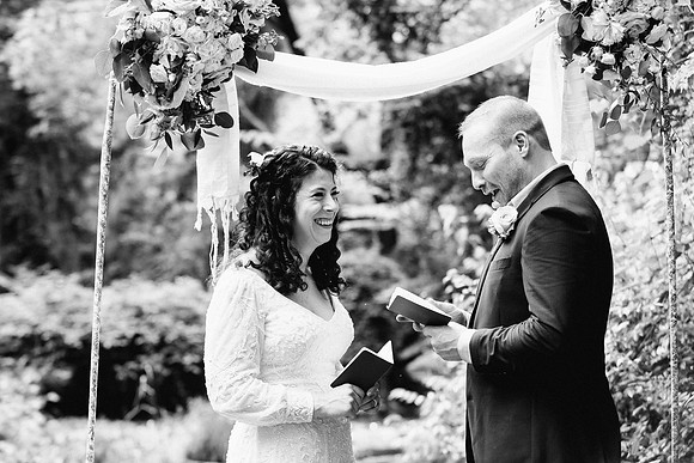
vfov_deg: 16.6
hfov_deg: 24.7
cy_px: 219
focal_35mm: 82
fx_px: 1586
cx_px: 329
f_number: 3.5
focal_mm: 78
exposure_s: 1/250
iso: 500
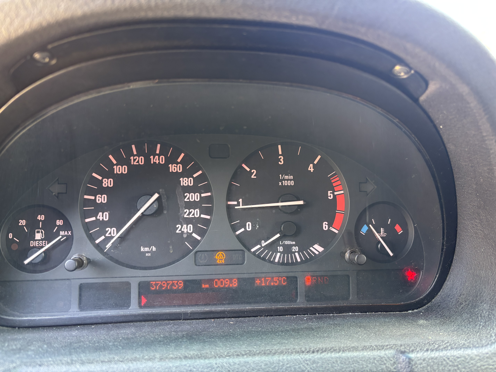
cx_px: 248
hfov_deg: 67.3
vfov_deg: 53.1
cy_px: 186
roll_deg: -2.4
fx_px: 373
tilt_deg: -16.2
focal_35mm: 26
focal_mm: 5.96
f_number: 1.6
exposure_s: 1/60
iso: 200
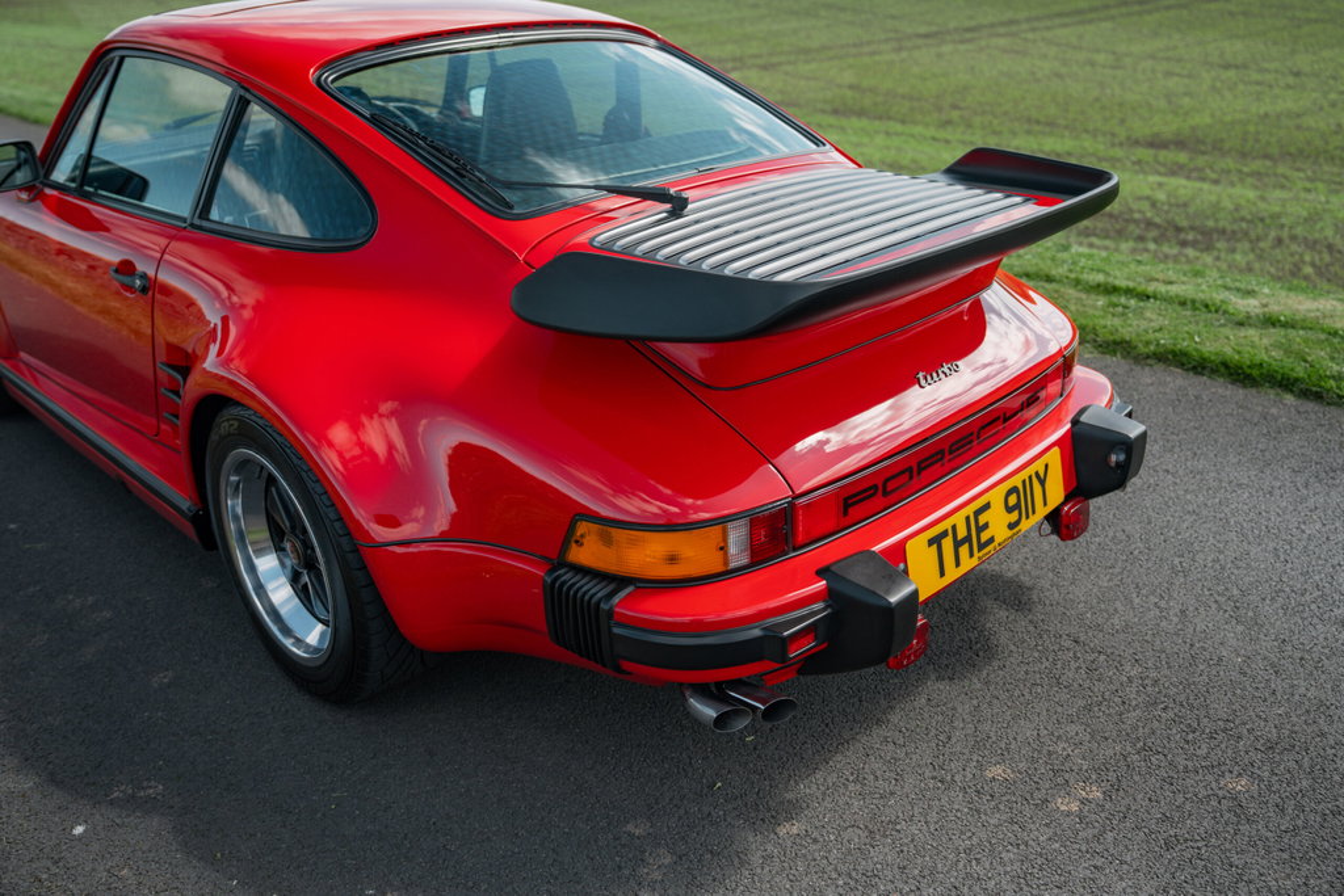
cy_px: 448
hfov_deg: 61.9
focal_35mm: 30
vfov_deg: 43.6
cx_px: 672
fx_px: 1120
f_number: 2.8
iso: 100
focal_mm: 30
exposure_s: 1/800
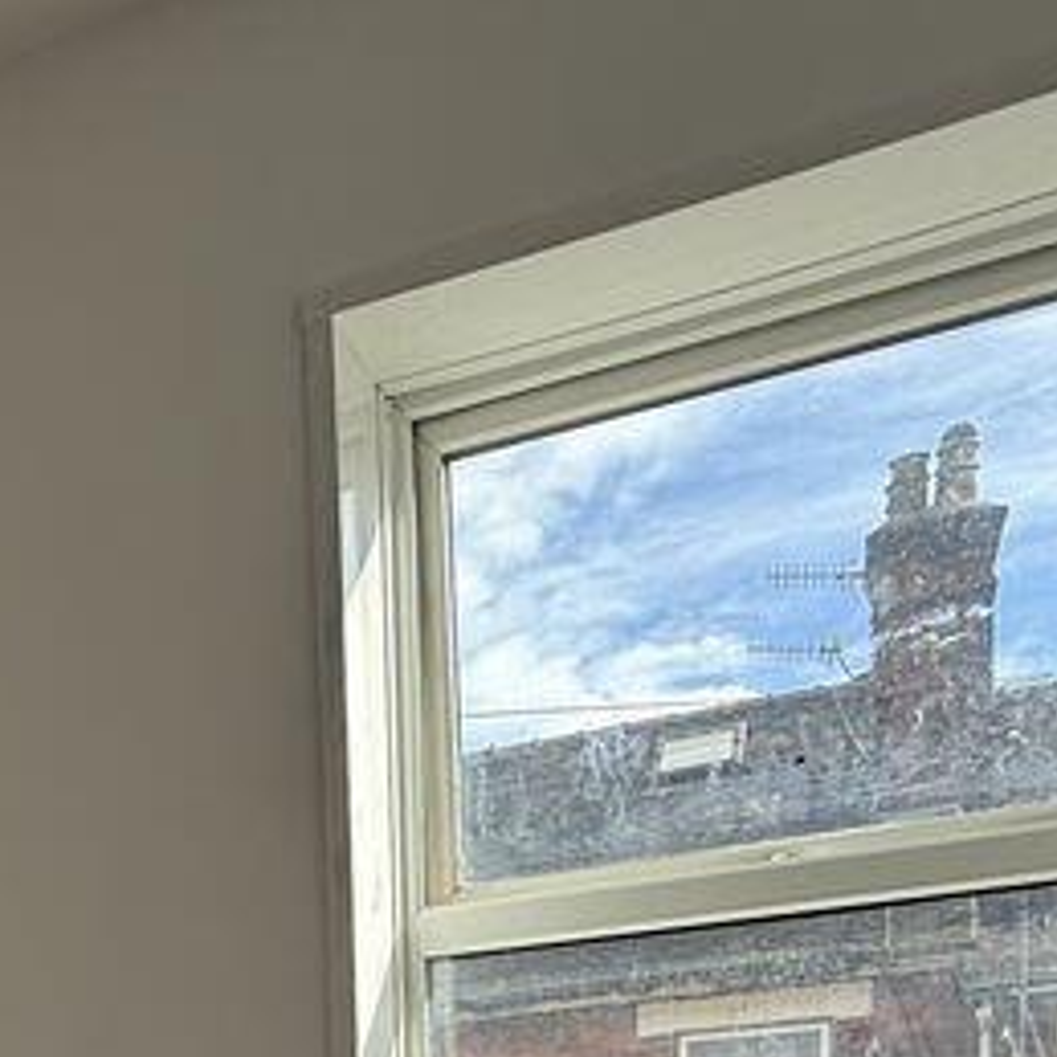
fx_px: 1693
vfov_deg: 28.2
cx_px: -45
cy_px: 1396
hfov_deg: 31.5
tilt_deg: -6.1
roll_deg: +3.5
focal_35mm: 49
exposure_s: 1/340
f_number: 2.2
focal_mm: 2.22
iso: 50
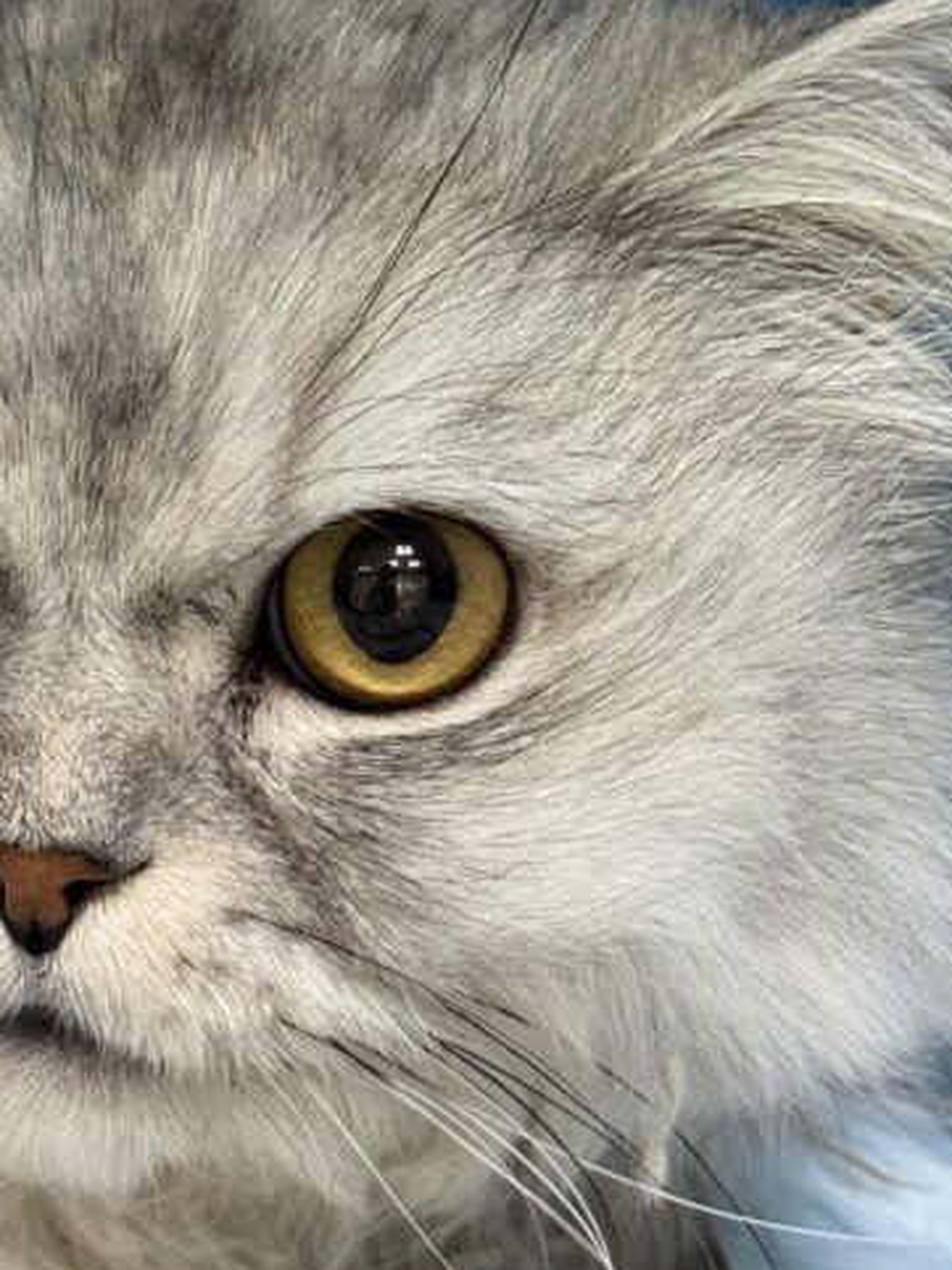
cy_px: 630
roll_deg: +1.0
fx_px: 3744
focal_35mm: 102
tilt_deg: -5.9
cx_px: 63
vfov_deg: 19.3
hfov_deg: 14.3
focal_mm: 6.76
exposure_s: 1/33
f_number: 1.78
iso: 250
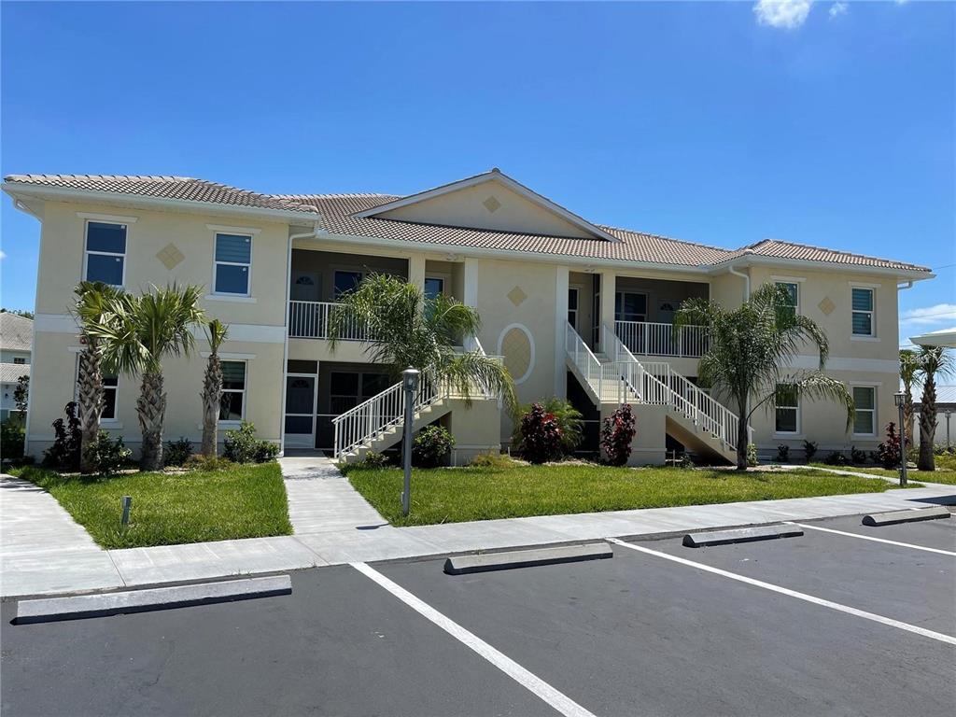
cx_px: 478
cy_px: 358
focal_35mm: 26
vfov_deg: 53.1
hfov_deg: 67.3
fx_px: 718
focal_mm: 5.1
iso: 32
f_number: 1.6
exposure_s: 1/3922
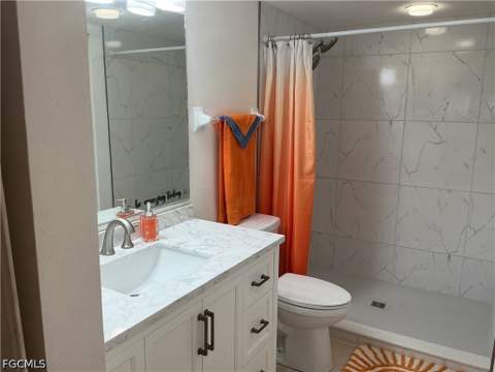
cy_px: 186
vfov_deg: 48.2
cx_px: 248
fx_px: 415
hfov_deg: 61.7
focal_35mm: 29
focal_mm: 3
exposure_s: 1/120
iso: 50
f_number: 1.8
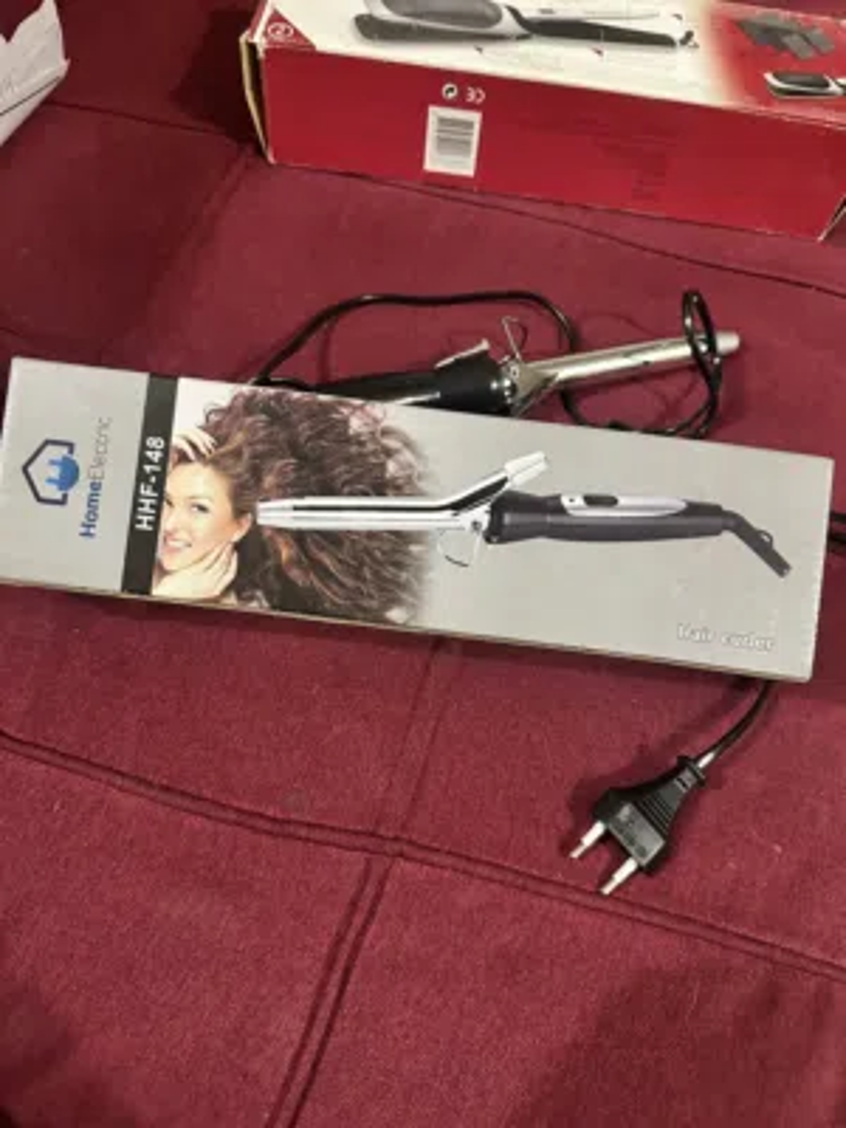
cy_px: 564
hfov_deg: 56.8
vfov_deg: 71.6
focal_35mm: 24
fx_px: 782
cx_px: 423
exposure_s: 1/40
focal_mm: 6.86
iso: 1000
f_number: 1.78
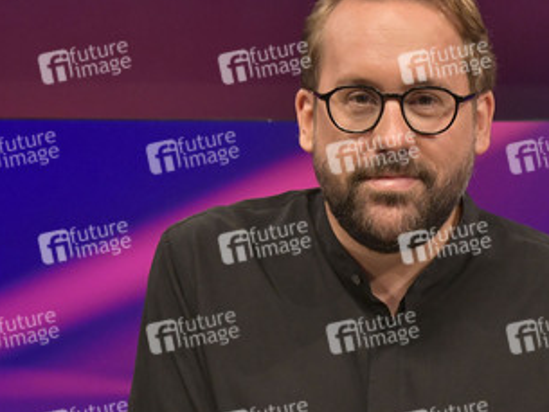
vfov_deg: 27.0
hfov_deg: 34.9
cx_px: 397
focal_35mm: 54
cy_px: 198
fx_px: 857
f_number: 6.3
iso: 2500
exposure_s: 1/200
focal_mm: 38
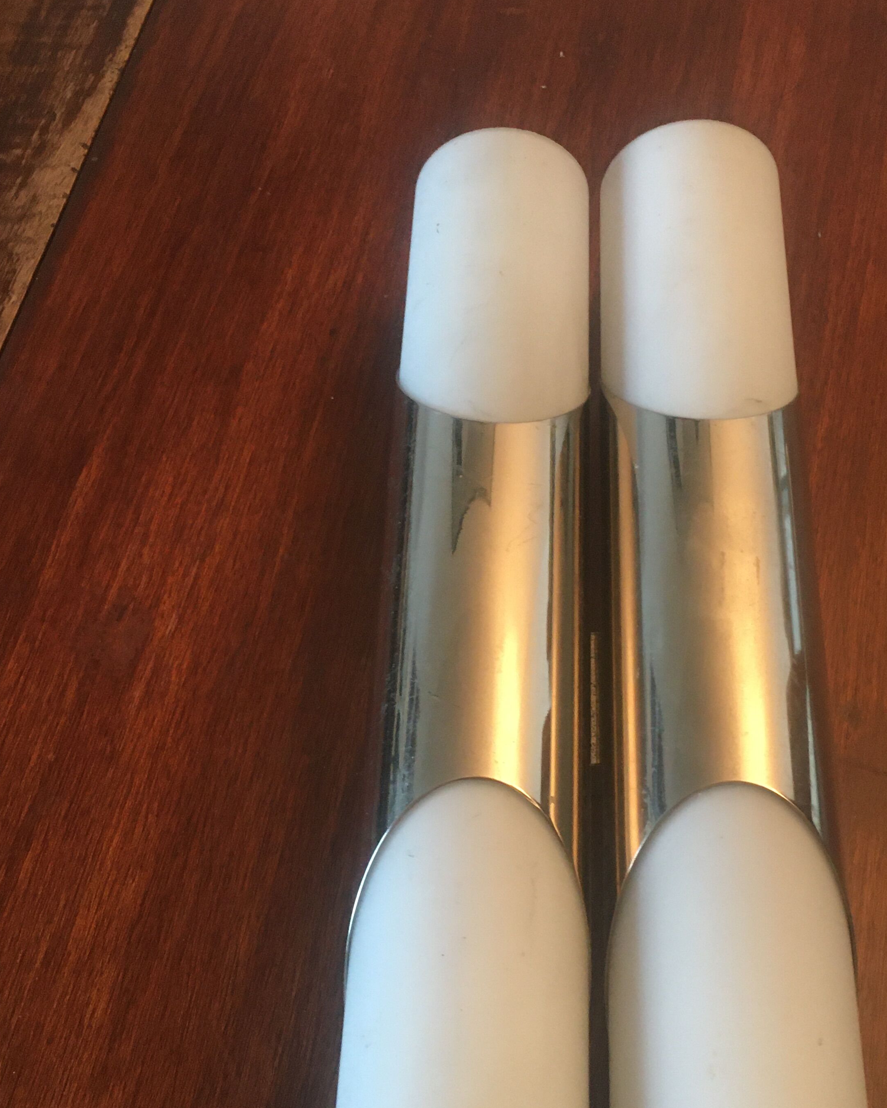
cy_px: 649
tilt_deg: -61.7
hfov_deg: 35.7
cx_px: 481
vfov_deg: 43.7
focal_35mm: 42
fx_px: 1378
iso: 160
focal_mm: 4.15
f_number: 2.2
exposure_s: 1/33
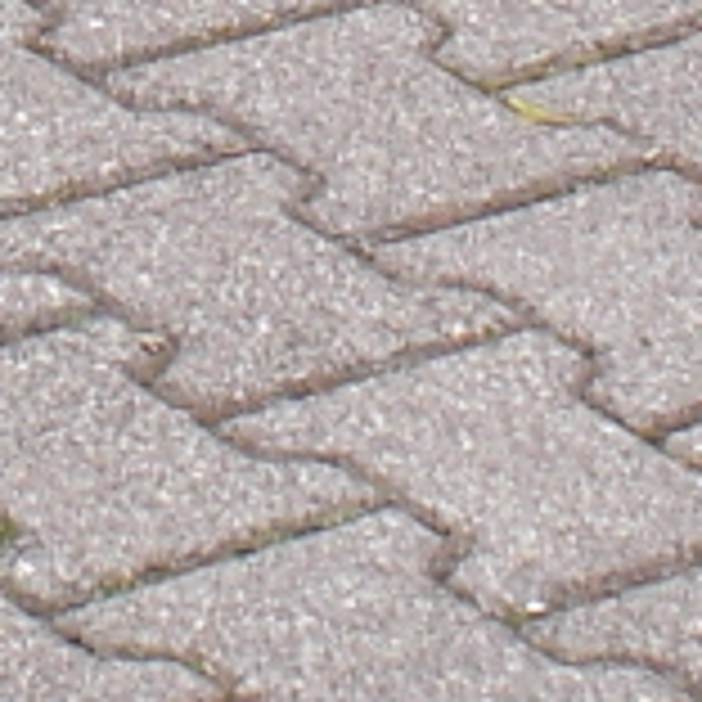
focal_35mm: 344
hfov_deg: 5.1
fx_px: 7893
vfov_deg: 5.0
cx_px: 14
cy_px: -814
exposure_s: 1/320
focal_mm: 6.3
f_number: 5.6
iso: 64
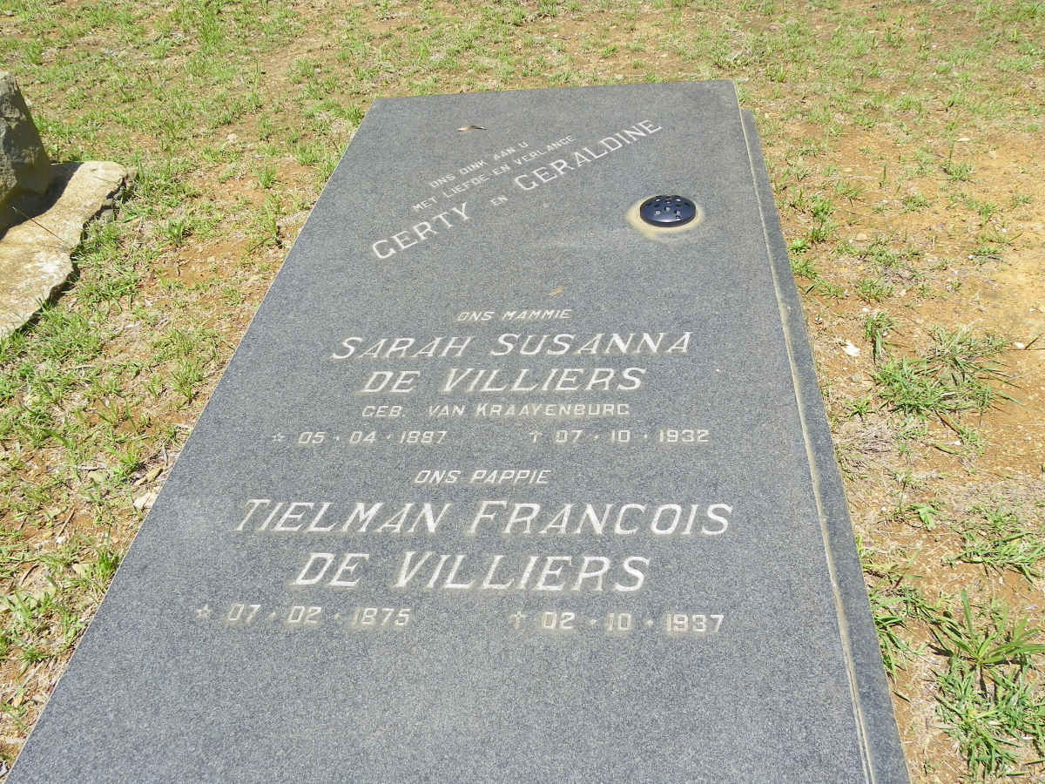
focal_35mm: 32
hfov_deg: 56.8
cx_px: 522
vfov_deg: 44.2
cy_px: 392
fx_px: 966
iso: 64
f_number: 4
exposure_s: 1/250
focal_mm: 5.7
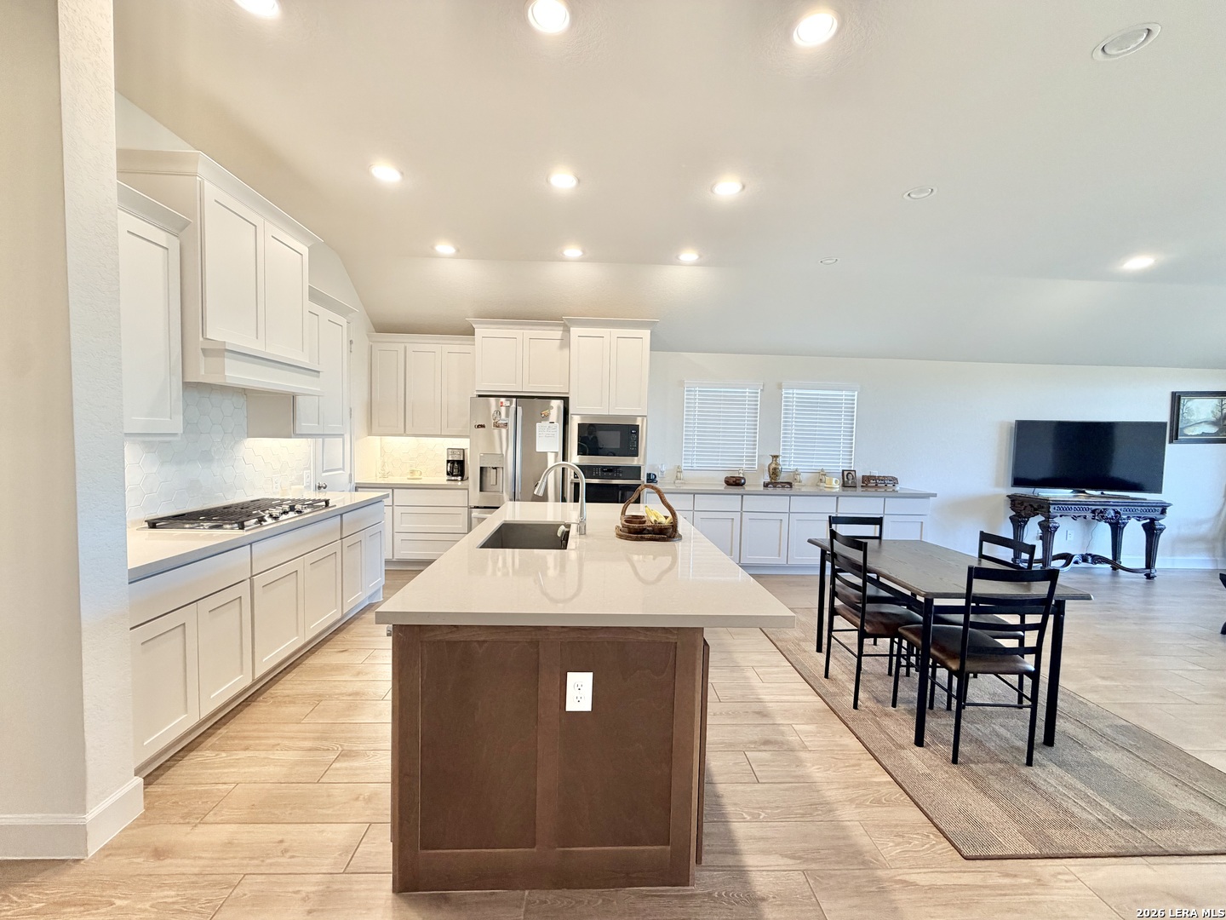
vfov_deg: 85.7
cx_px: 613
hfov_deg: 102.1
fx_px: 496
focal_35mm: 14
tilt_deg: -3.0
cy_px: 460
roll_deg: -0.9
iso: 200
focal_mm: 2.22
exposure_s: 1/120
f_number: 2.2
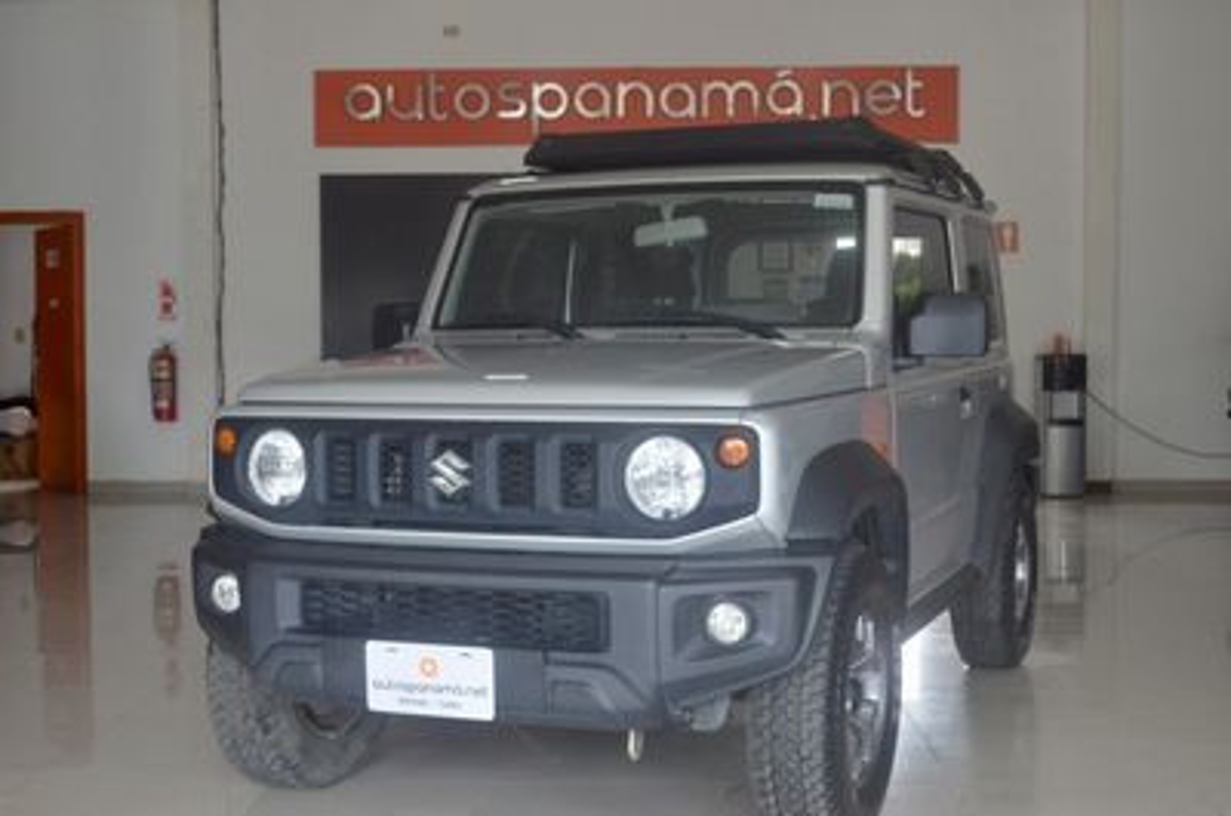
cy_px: 408
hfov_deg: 39.0
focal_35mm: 51
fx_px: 1740
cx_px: 616
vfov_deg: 26.4
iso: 640
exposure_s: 1/60
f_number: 5
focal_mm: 34
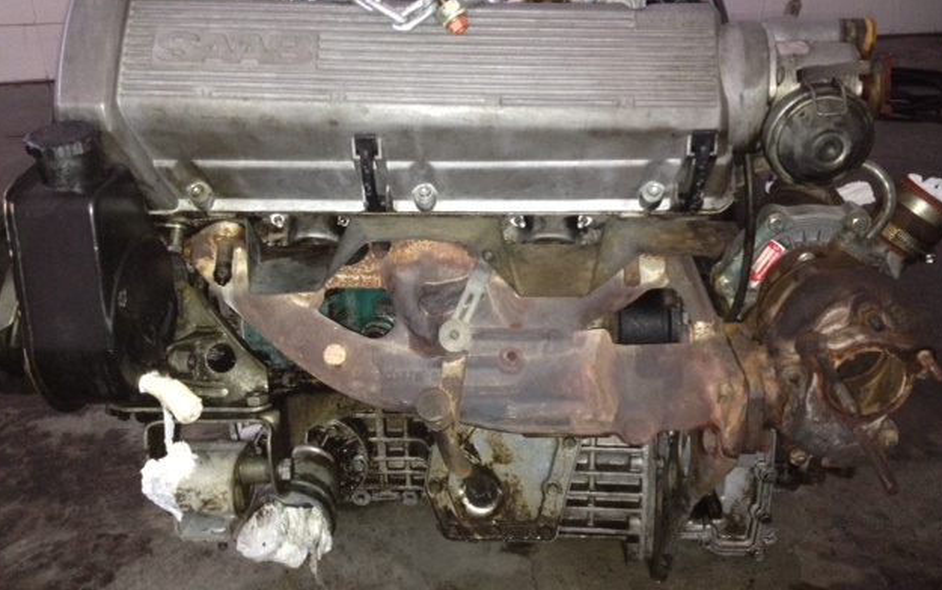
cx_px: 479
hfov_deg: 51.5
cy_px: 300
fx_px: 976
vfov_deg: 33.6
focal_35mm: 38
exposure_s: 1/16
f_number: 2.4
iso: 250
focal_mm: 4.28
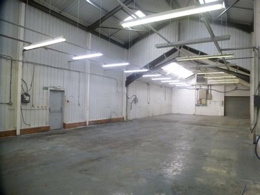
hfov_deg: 71.6
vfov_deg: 56.8
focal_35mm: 24
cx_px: 130
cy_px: 98
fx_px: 180
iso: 400
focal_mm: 4.3
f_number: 3.3
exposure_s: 1/60
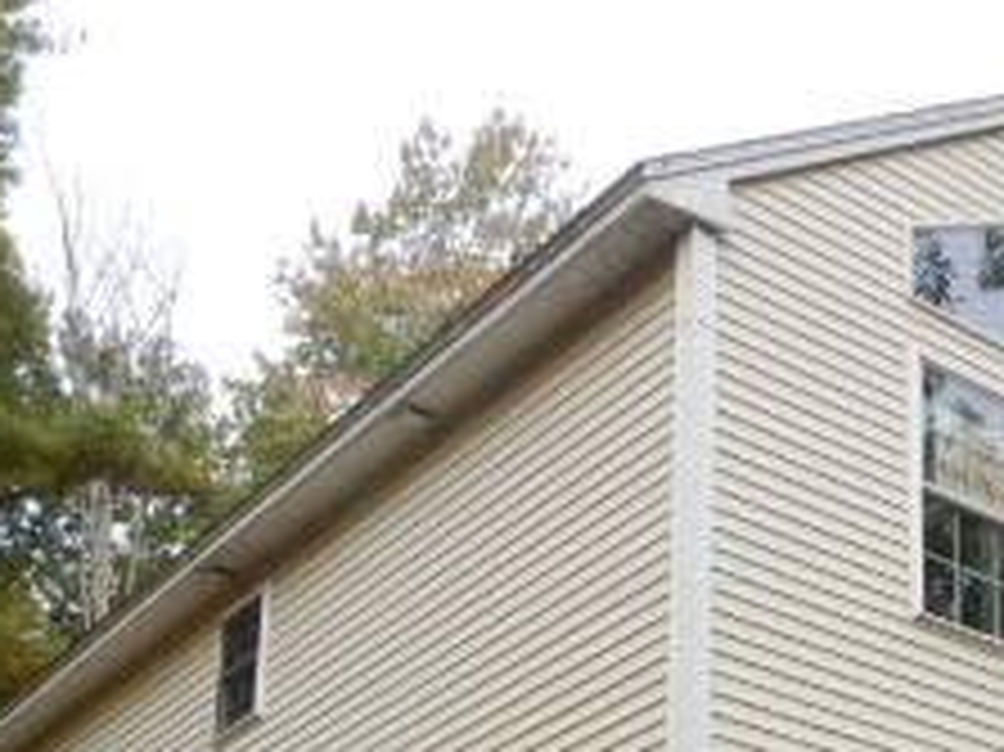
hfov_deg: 27.5
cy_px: 991
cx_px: 842
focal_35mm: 69
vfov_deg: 19.5
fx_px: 2000
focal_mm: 4.3
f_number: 2.8
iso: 125
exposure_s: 1/500
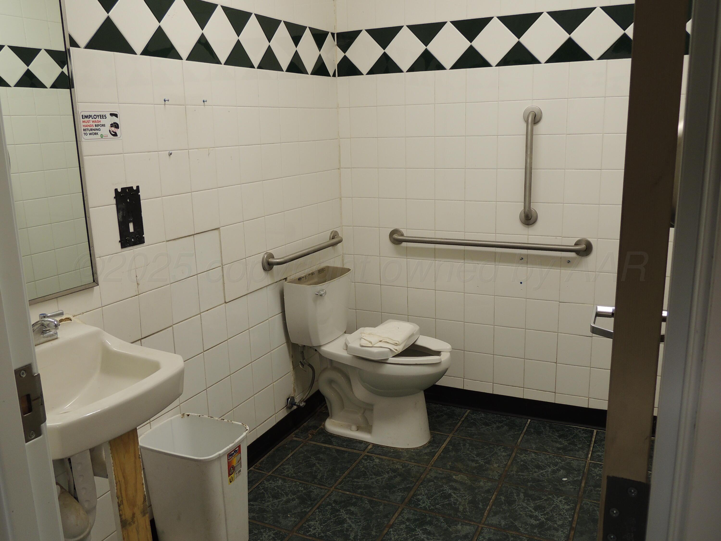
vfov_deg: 46.8
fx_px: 625
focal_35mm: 30
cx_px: 360
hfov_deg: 60.0
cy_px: 270
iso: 100
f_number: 3.1
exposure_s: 1/30
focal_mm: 5.3
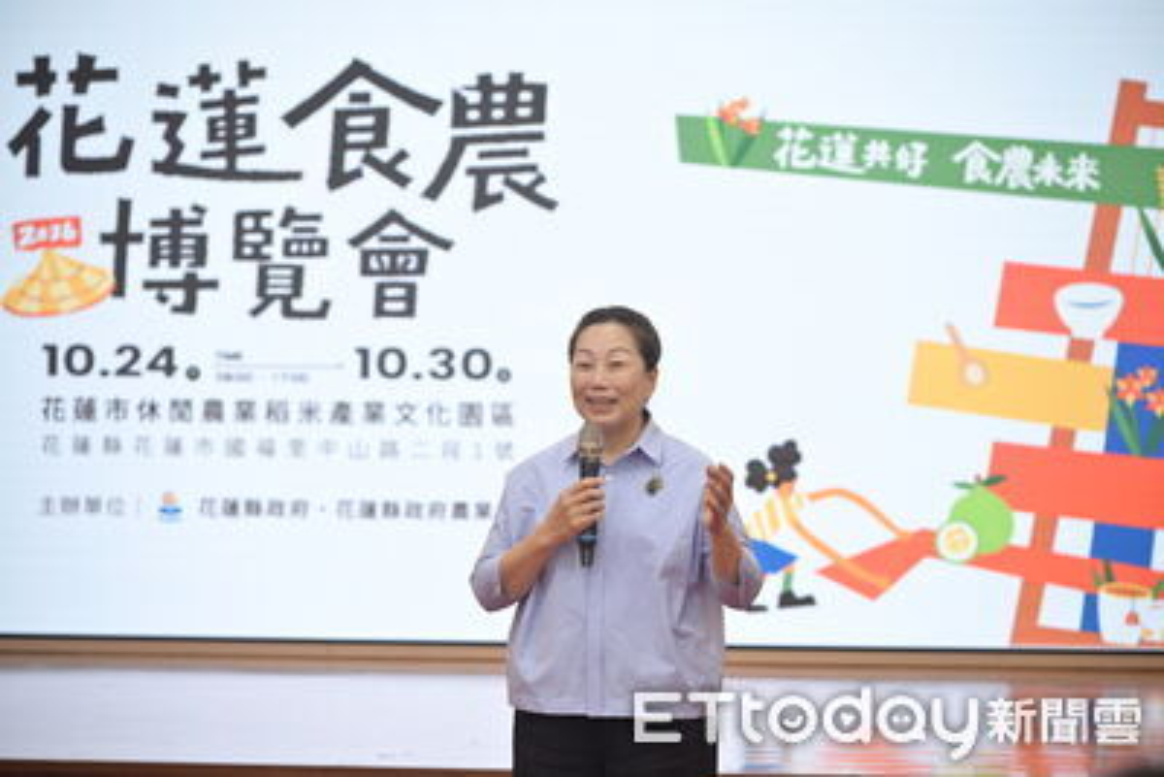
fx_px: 3881
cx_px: 582
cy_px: 388
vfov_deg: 11.4
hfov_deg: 17.1
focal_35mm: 120
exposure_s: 1/160
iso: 1000
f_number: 4
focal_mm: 120
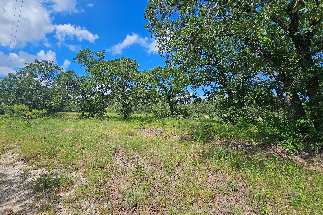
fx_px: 126
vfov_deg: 81.2
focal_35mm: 14
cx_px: 163
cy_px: 110
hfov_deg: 104.2
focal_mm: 2.2
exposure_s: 1/2715
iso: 50
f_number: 2.2
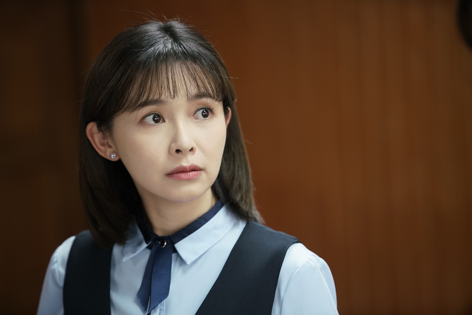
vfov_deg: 8.6
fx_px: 2098
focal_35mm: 160
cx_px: 236
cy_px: 158
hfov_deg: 12.8
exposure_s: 1/125
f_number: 2.8
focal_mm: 160
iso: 1000
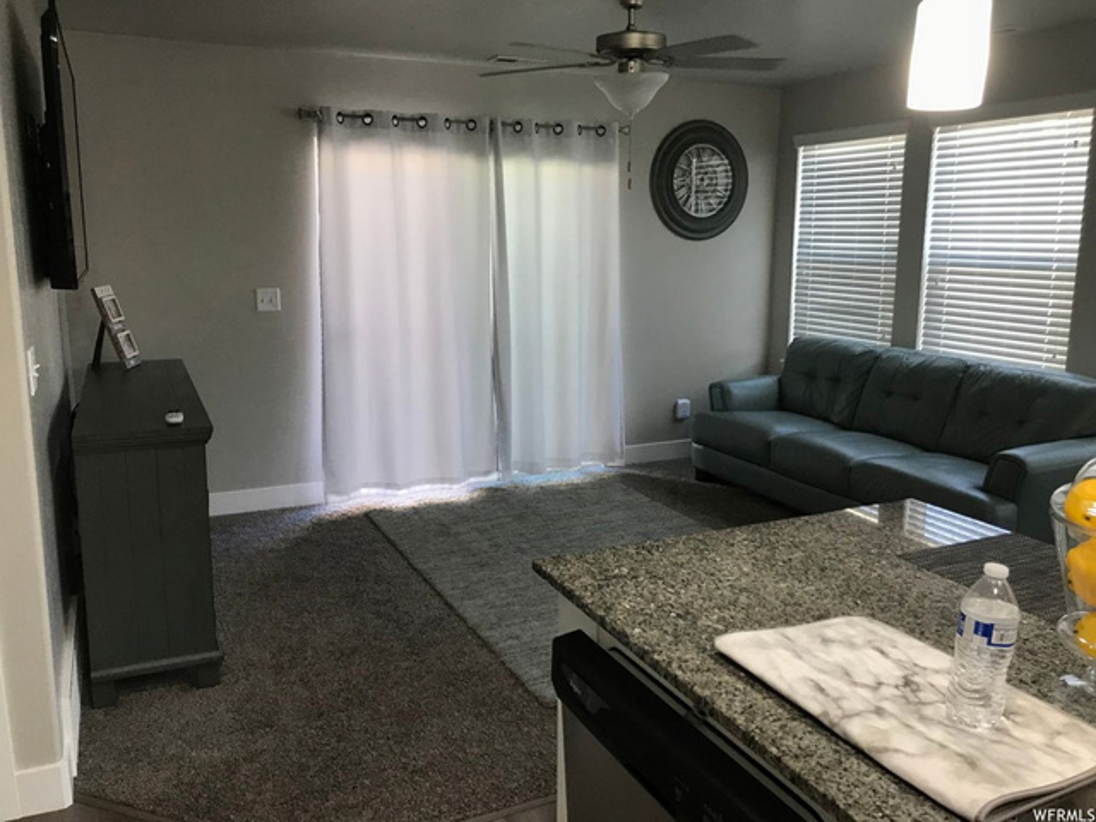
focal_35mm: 28
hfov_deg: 63.4
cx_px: 548
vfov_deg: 49.7
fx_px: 887
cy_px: 411
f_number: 1.8
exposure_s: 1/30
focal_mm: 3.99
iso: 32
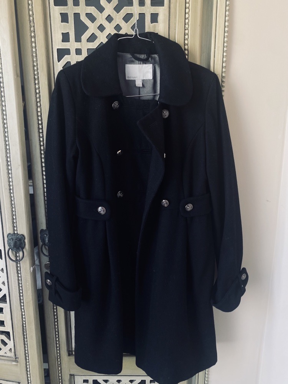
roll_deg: +0.4
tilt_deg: -12.7
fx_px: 288
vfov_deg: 67.3
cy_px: 192
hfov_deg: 53.1
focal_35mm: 26
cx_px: 144
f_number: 1.8
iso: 125
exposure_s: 1/121
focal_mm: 4.25
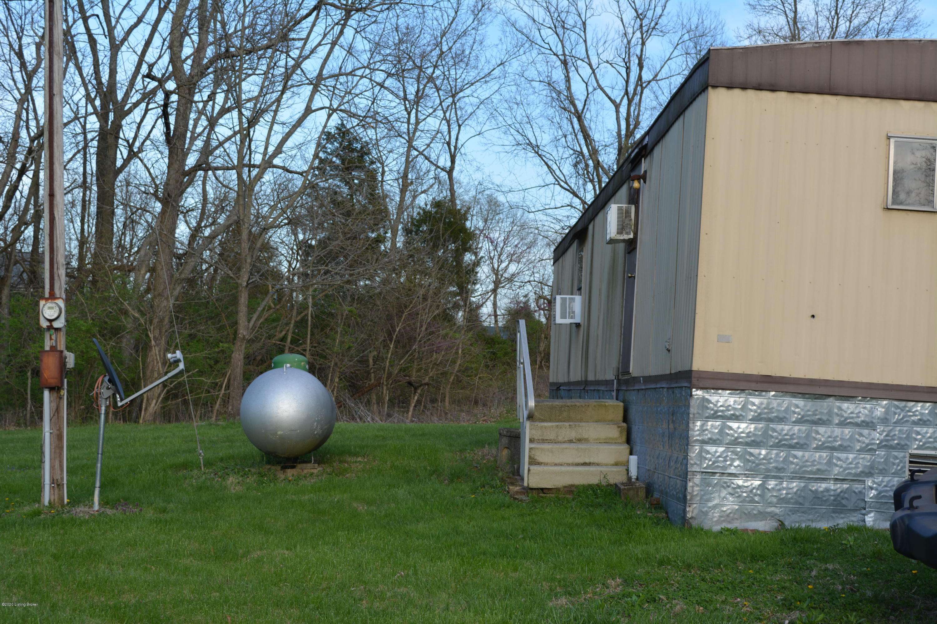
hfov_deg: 35.1
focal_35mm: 57
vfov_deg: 23.8
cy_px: 312
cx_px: 468
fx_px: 1483
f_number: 7.1
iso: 200
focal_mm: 38
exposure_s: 1/200
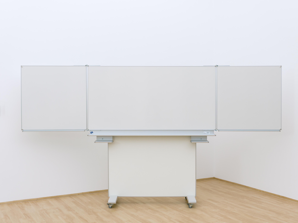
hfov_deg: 41.2
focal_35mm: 46
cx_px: 149
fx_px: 396
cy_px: 112
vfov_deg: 31.5
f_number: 5.6
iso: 200
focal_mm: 23
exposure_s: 1/125
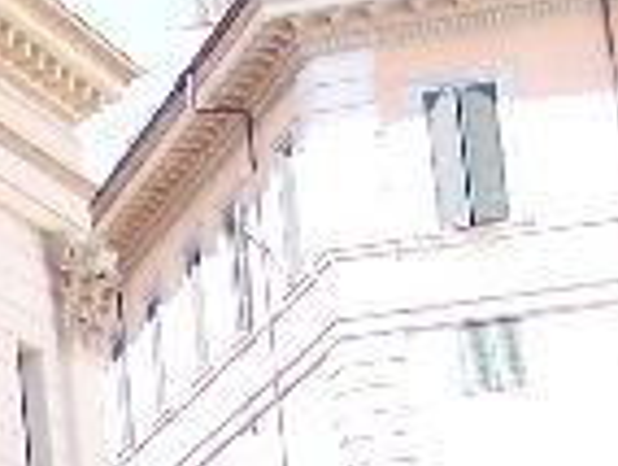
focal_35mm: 214
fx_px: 3827
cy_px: 453
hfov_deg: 8.3
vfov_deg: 6.9
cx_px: -984
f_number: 2.8
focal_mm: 8
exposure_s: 1/500
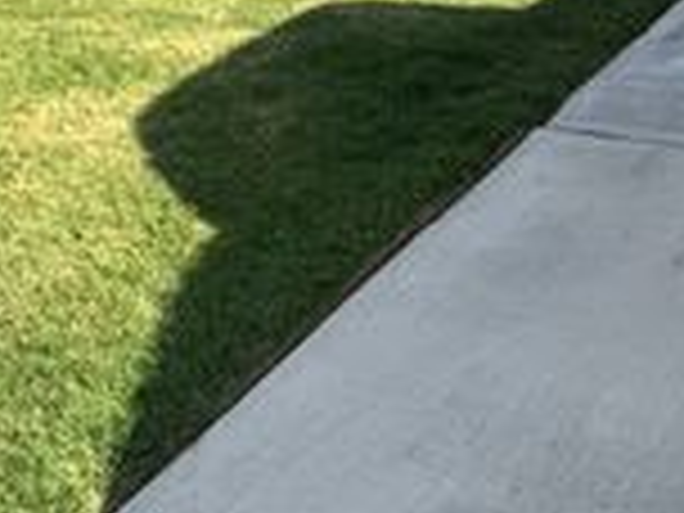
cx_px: 27
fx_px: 1561
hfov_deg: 23.8
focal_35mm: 79
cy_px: -223
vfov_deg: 17.1
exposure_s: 1/2710
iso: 80
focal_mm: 6.76
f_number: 1.78
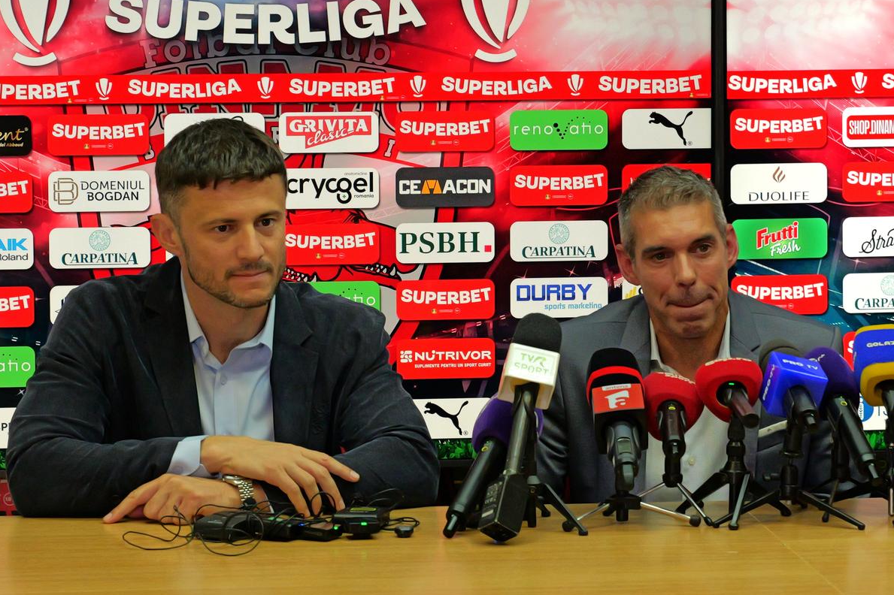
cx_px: 444
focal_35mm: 106
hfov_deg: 19.3
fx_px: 2631
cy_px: 298
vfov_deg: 12.9
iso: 4000
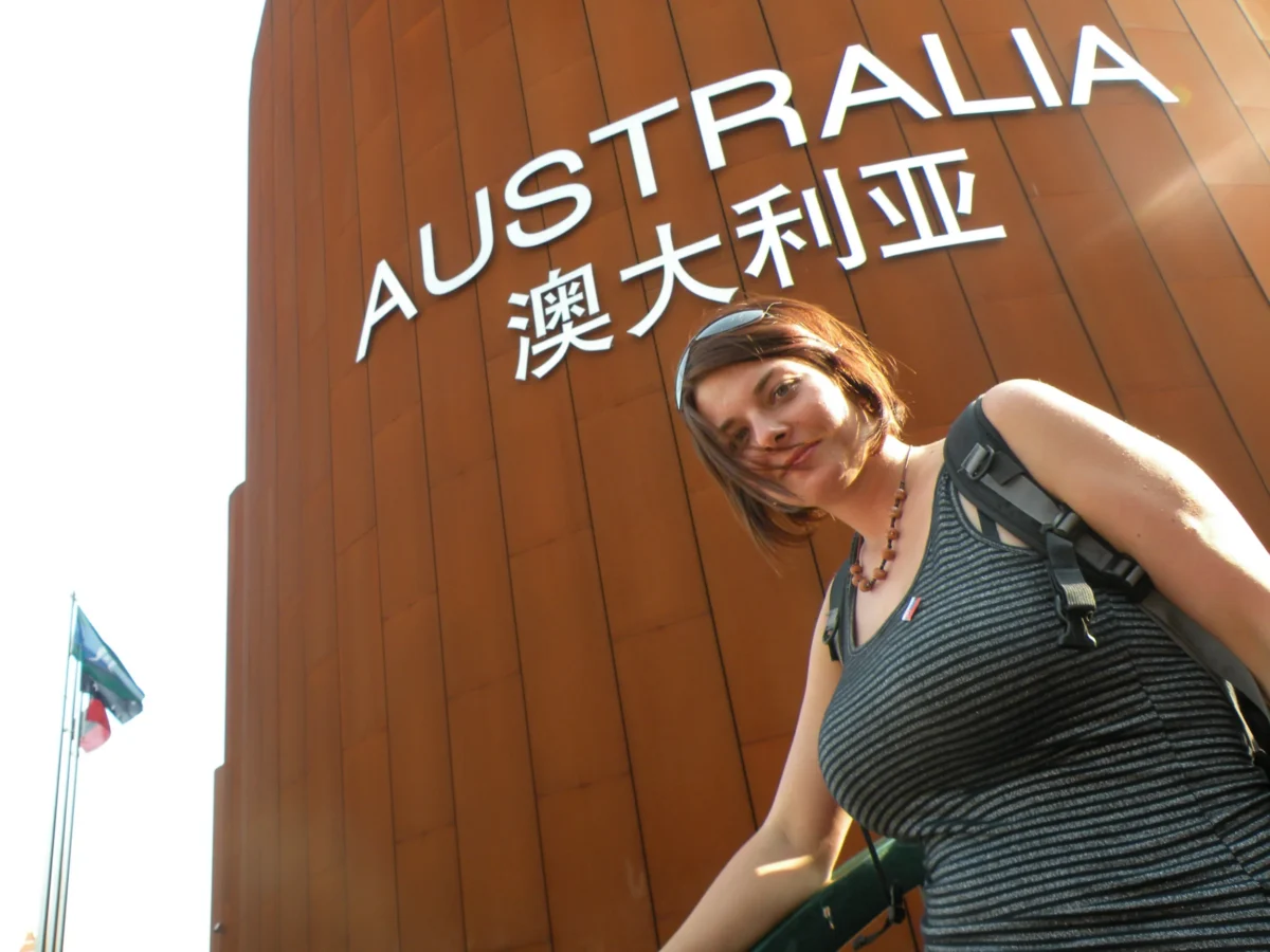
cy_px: 476
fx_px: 991
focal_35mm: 27
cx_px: 635
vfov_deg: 51.4
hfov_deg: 65.3
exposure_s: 1/96.1
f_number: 3.5
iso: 64
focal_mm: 4.7
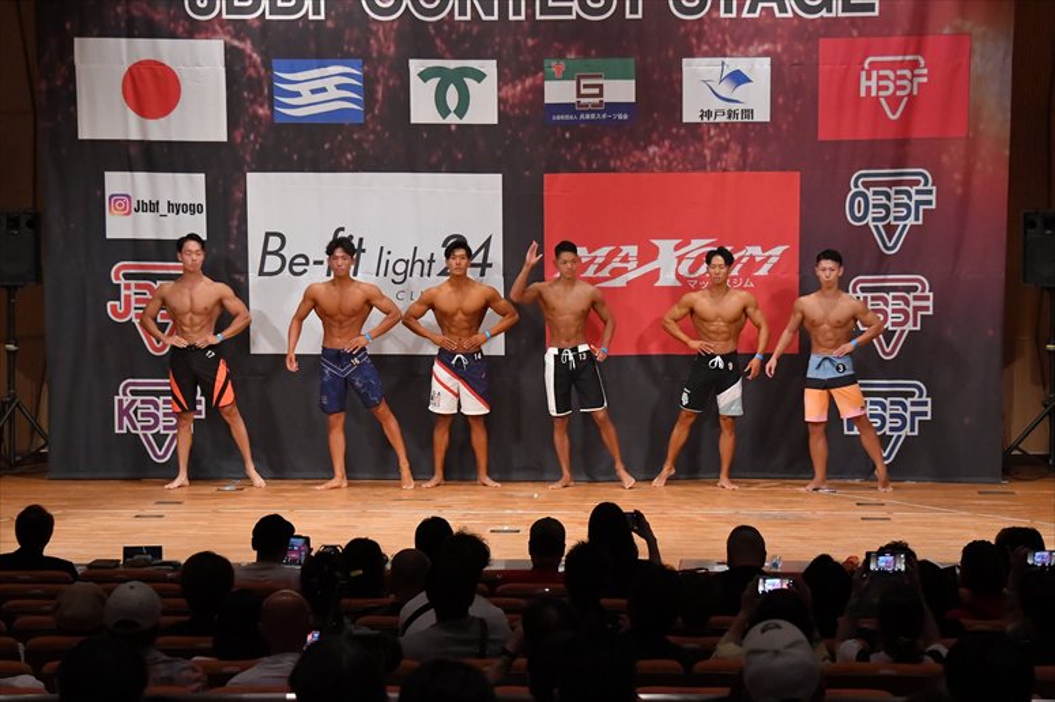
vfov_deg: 11.7
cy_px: 351
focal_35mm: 117
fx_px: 3427
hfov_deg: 17.5
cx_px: 528
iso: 7200
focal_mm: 78
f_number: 5.6
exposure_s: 1/400
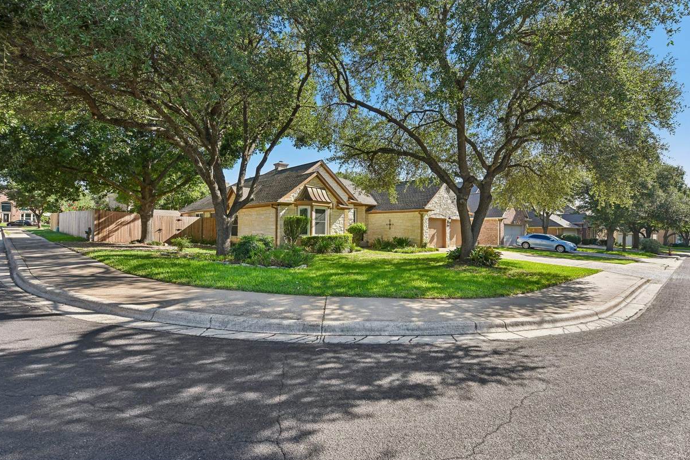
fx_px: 307
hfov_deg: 96.7
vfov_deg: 73.7
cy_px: 226
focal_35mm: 16
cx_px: 354
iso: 100
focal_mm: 15
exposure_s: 1/80
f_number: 8
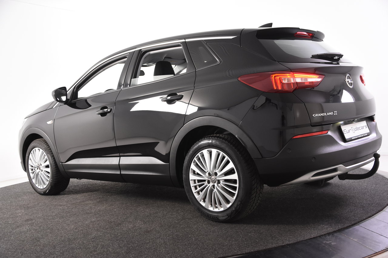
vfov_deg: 34.2
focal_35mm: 39
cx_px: 194
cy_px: 129
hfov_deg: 49.6
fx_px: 420
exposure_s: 1/50
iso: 1600
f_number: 4.5
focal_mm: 26
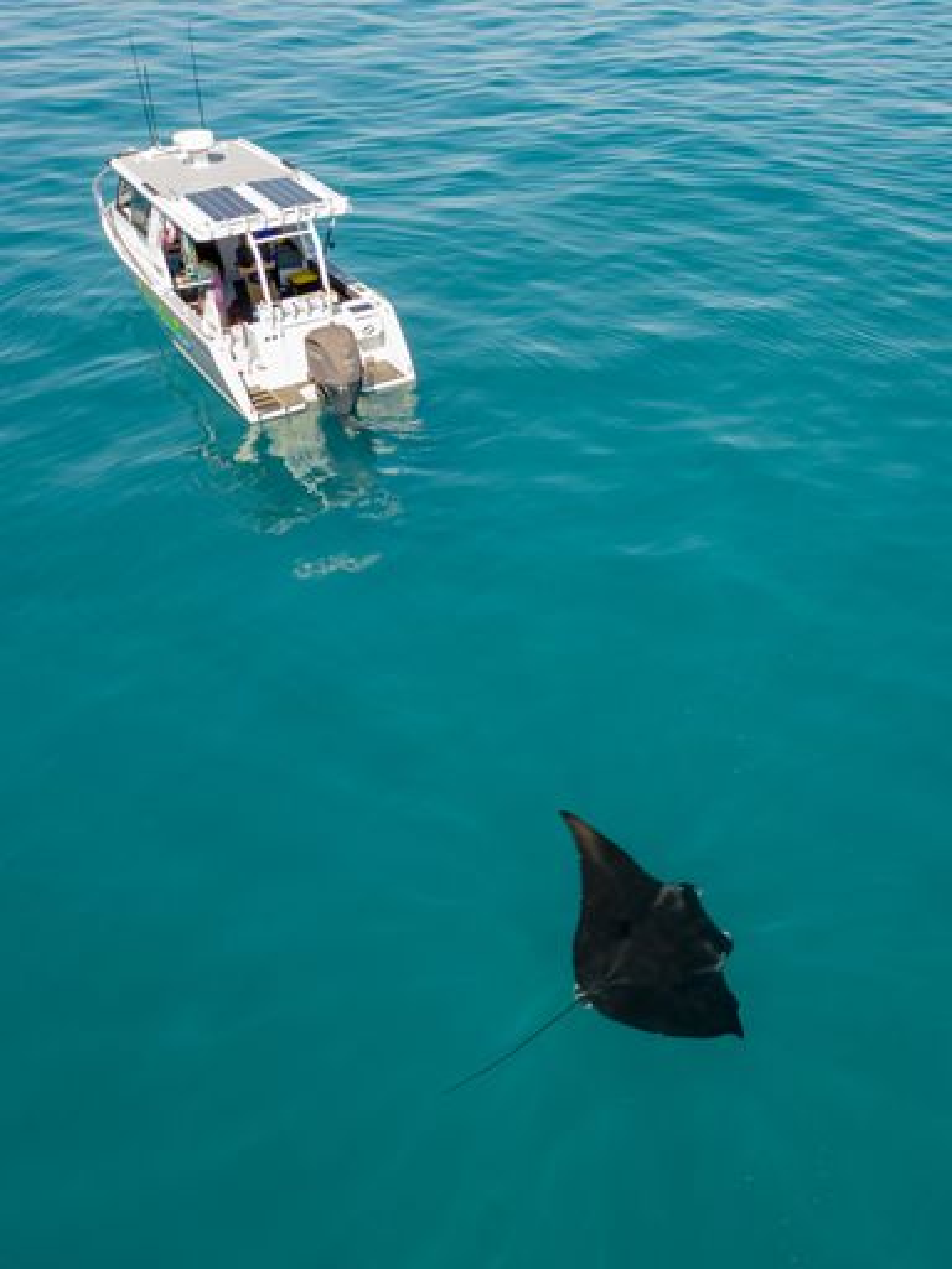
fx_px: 880
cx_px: 476
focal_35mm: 24
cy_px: 634
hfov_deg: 56.8
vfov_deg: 71.6
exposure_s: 1/40
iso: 100
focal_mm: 6.72
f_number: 1.7
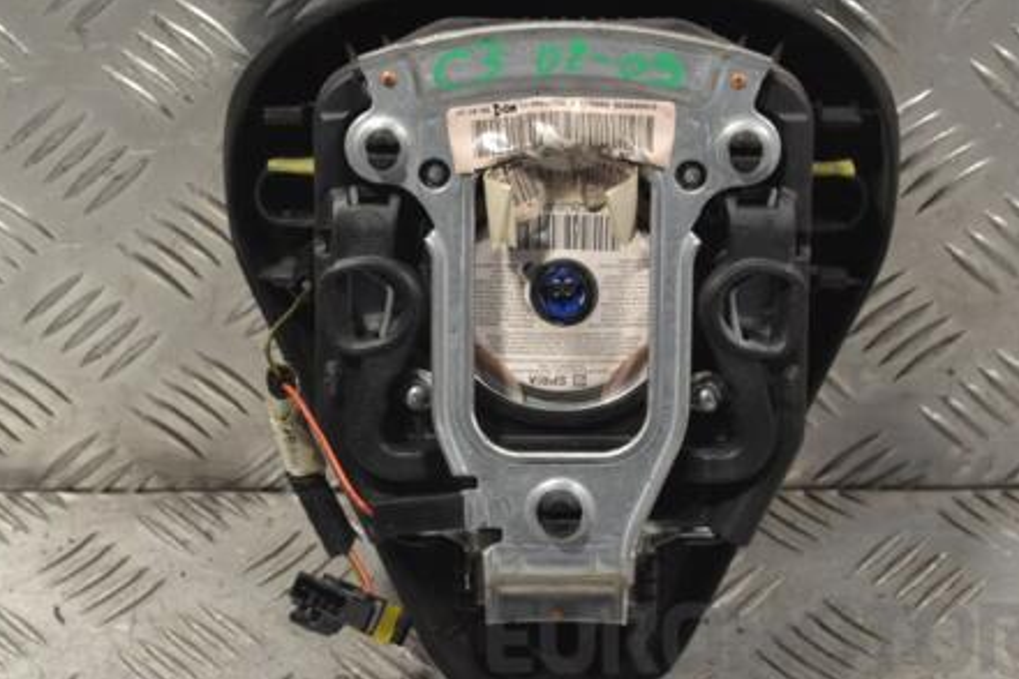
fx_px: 2774
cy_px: 330
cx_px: 444
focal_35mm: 98
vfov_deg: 14.0
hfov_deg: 20.8
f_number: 9
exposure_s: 1/320
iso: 3200
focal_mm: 48
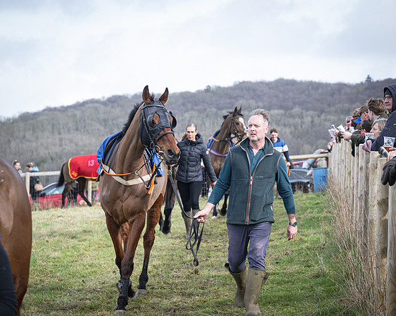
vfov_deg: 10.9
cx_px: 199
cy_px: 158
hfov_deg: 13.7
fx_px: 1652
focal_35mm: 141
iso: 200
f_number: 5
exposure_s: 1/400
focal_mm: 83
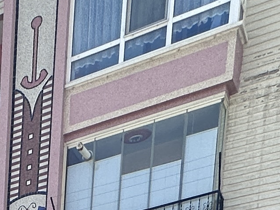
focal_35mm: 89
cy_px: 626
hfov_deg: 17.7
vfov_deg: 11.0
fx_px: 720
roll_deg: -0.4
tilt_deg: -8.3
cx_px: -227
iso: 40
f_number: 2.2
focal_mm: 2.22
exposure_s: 1/734
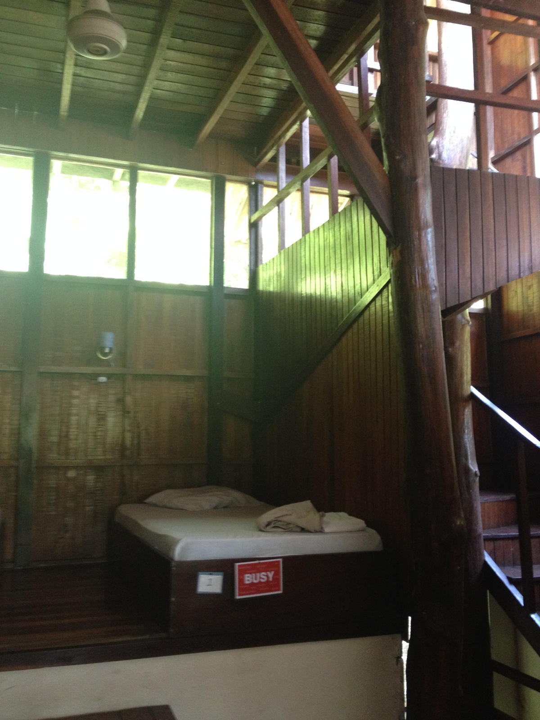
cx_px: 270
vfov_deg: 52.6
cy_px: 360
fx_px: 728
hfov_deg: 40.7
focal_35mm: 35
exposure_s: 1/20
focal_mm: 4.28
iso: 200
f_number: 2.4
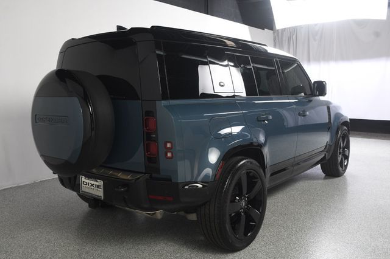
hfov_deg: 57.2
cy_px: 130
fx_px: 357
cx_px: 195
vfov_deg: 39.9
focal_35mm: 33
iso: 100
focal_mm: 22
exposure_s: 1/160
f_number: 7.1
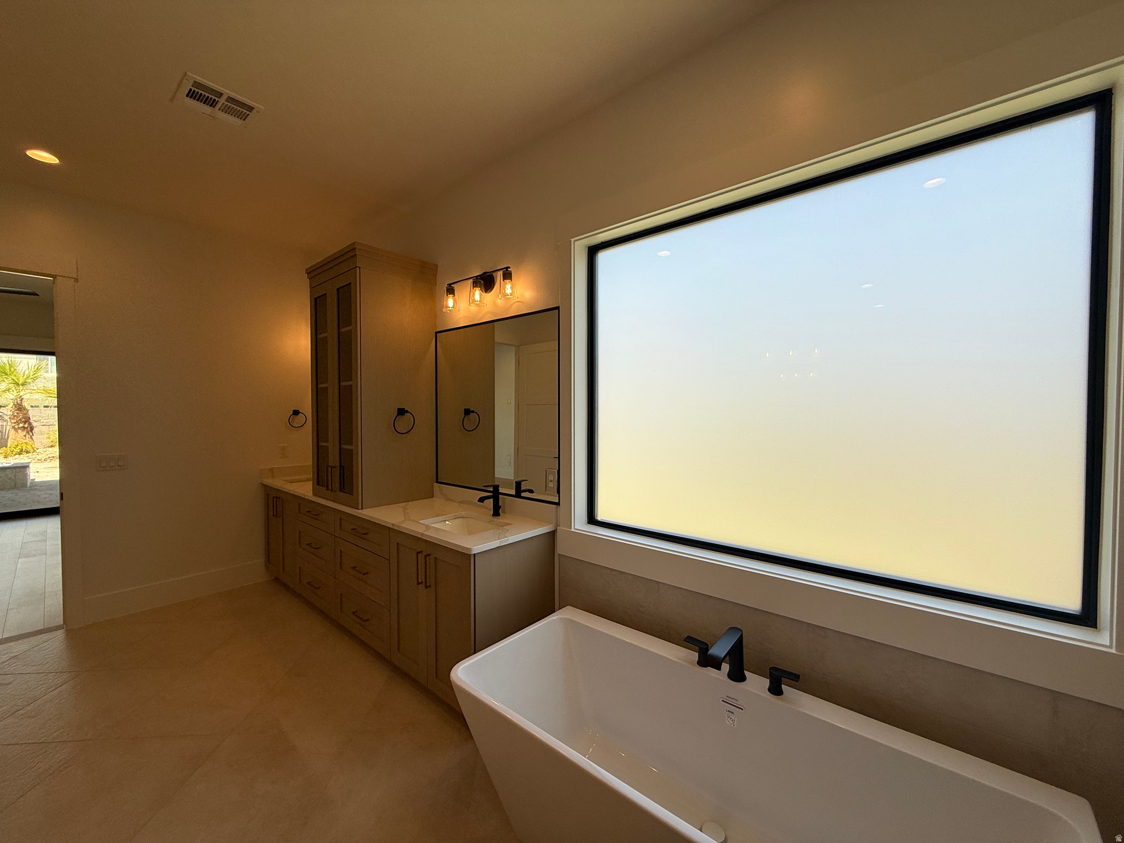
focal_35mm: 14
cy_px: 422
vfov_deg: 85.7
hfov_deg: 102.1
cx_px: 562
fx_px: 455
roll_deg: -0.2
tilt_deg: -0.9
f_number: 2.2
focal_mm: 2.22
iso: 50
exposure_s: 1/349
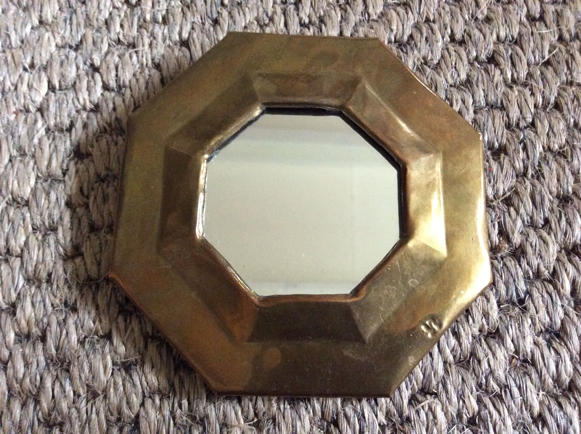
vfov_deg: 44.1
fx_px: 536
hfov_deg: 56.9
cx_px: 290
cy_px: 217
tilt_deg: -72.9
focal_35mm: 32
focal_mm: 3.3
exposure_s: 1/17
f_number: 2.4
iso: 320
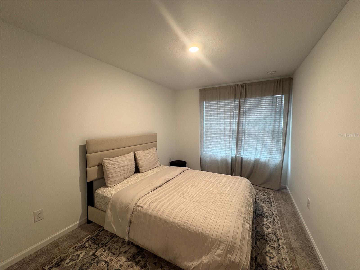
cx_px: 180
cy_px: 135
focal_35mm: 14
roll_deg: -0.3
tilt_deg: -3.8
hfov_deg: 102.1
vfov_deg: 85.7
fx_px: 146
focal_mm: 2.22
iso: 250
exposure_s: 1/60
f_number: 2.2
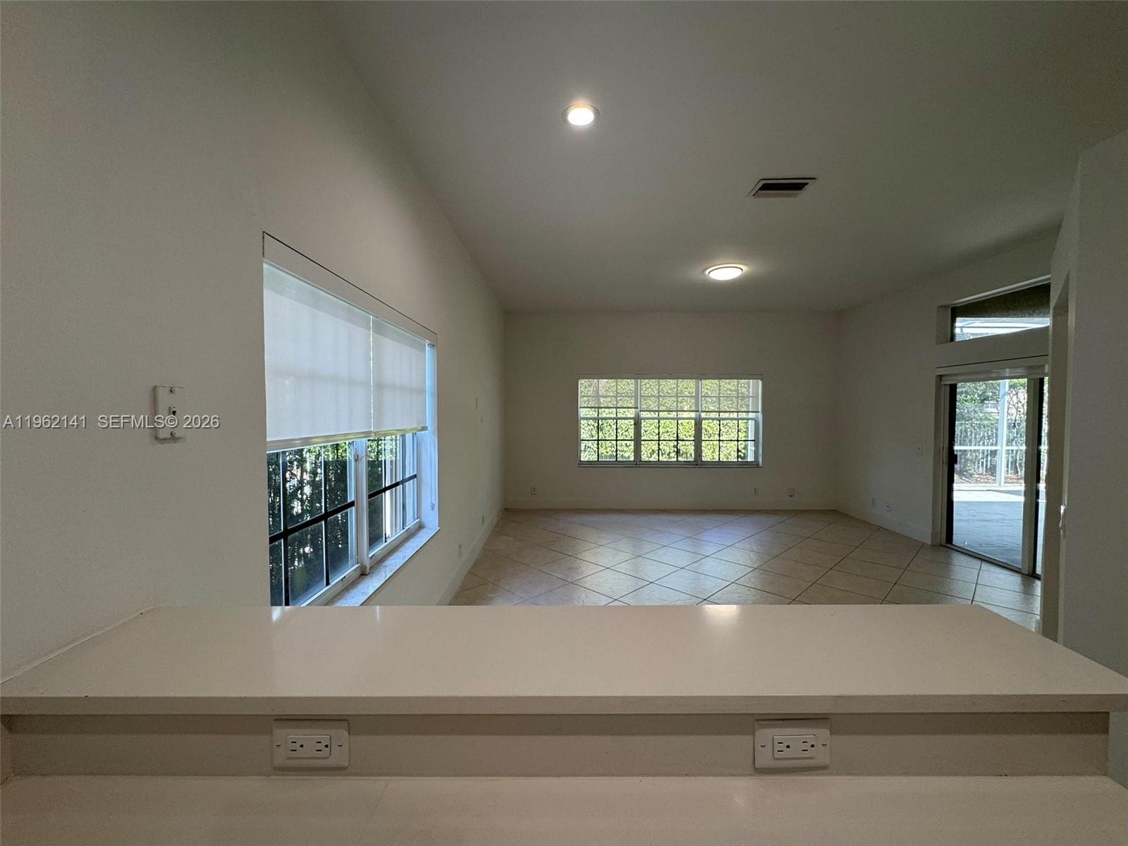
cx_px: 564
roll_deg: +0.2
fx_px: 456
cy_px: 423
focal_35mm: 14
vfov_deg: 85.7
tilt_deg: +0.3
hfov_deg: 102.1
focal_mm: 2.22
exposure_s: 1/120
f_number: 2.2
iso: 125
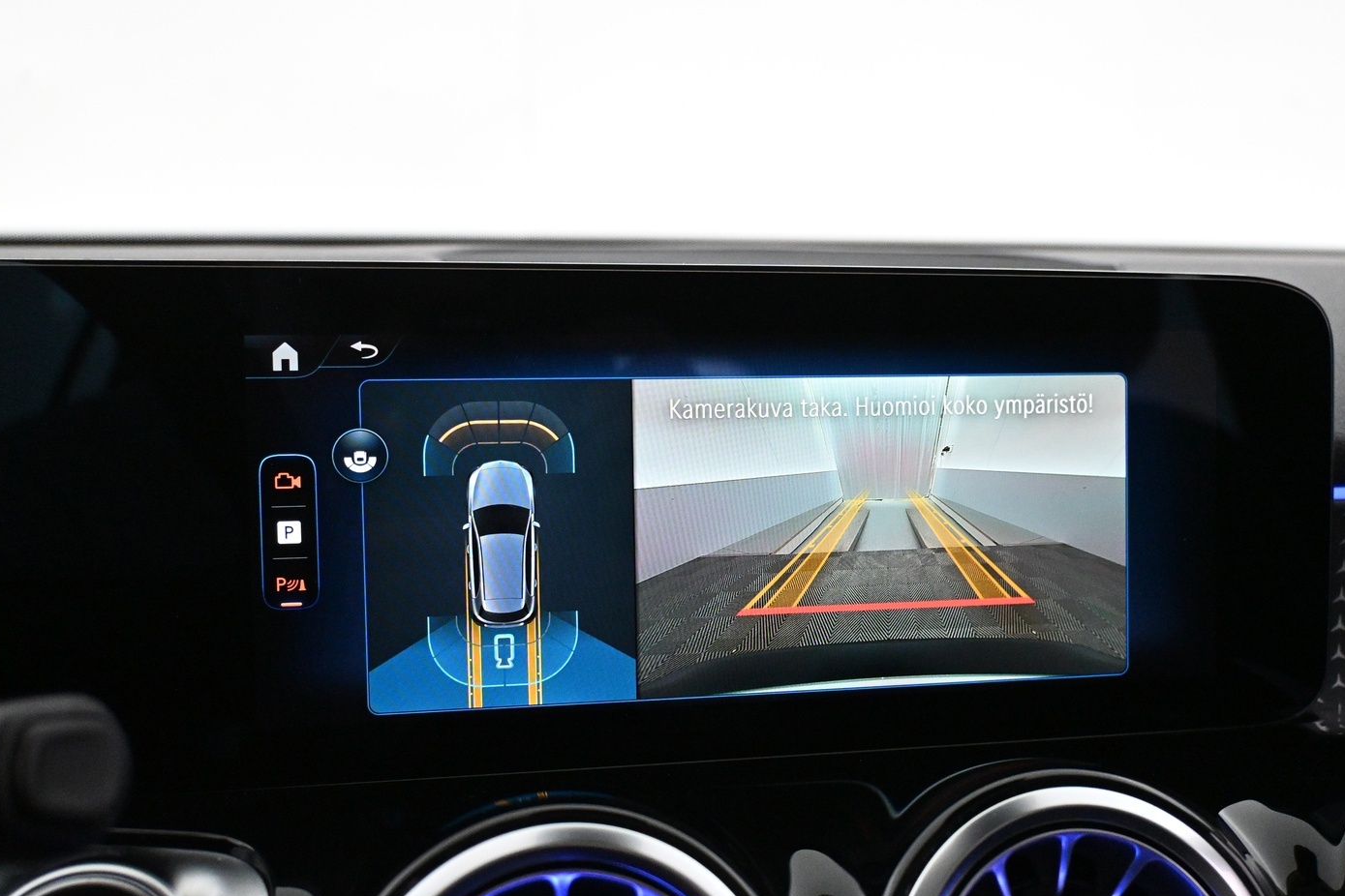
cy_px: 484
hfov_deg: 53.2
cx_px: 746
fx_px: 1340
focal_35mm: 36
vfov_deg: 37.0
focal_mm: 20.5
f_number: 3.8
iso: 4000
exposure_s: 1/125
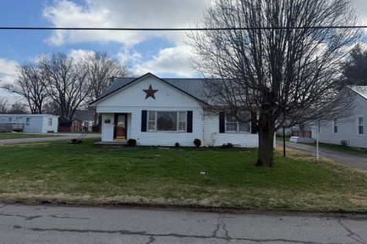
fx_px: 265
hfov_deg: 69.4
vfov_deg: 49.4
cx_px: 181
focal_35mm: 26
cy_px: 105
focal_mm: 6.76
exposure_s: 1/5319
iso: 80
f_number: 1.78
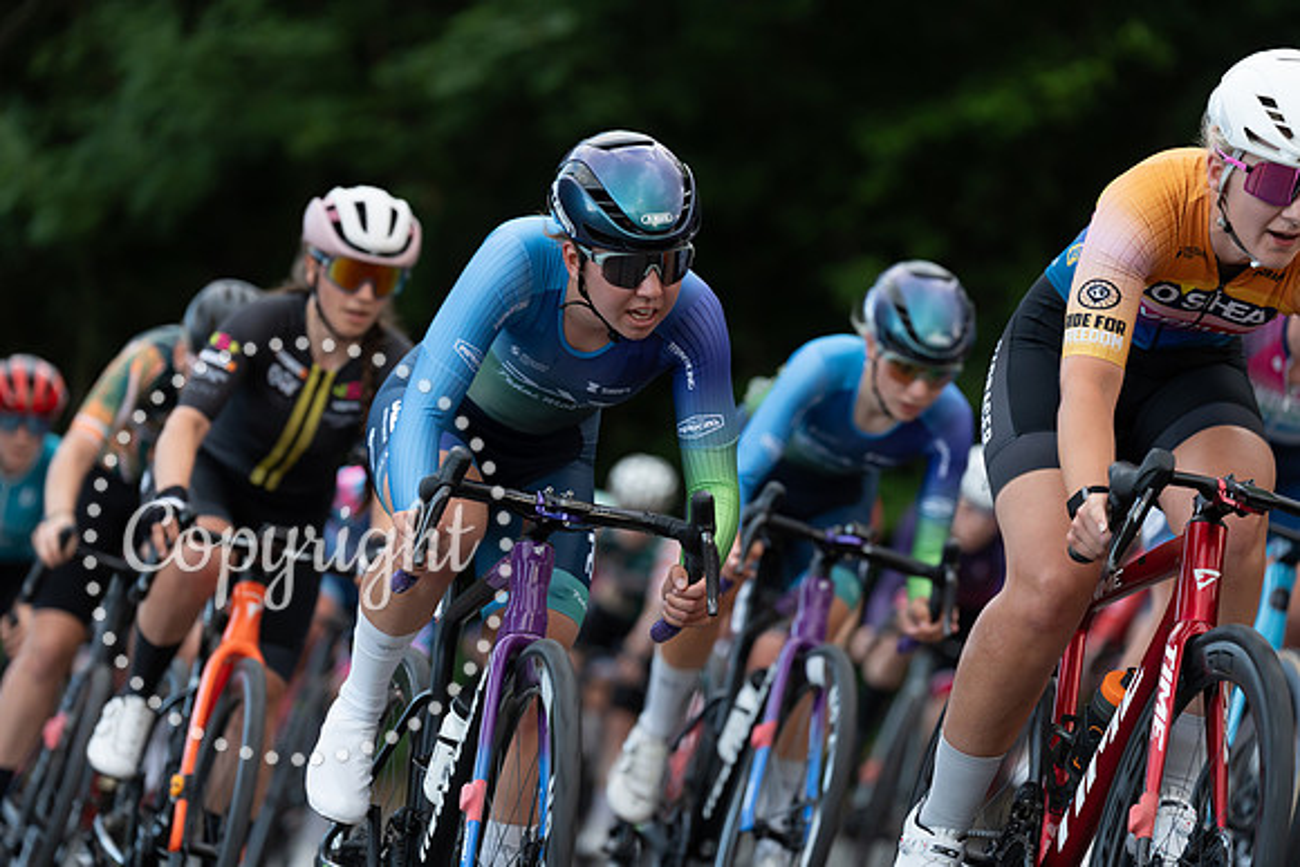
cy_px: 434
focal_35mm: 159
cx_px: 650
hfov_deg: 12.9
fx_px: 5743
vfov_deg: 8.6
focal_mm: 159
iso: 1000
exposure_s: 1/800
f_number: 3.2
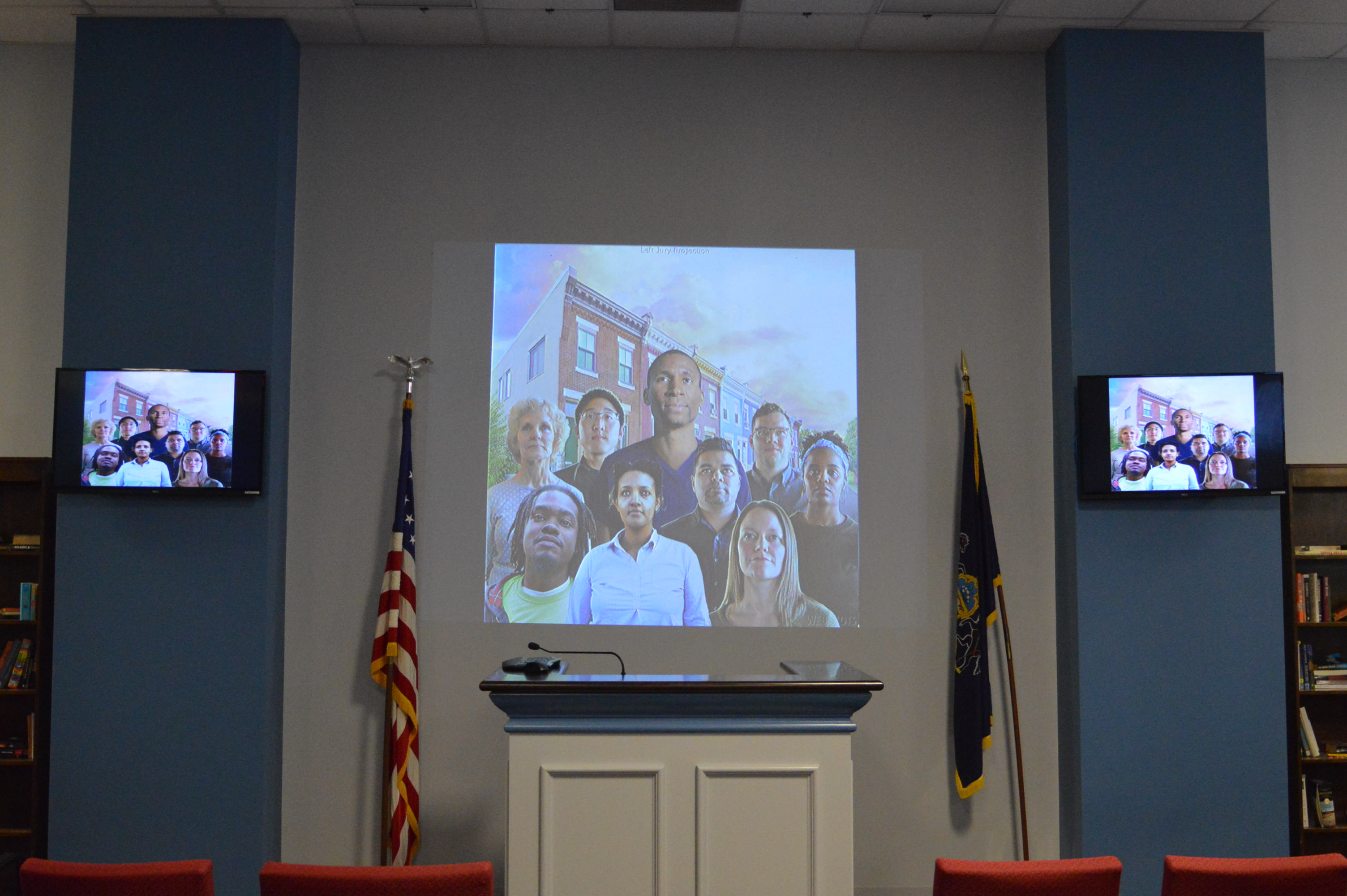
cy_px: 448
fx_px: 1346
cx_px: 674
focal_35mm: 36
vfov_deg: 36.8
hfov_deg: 53.2
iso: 3200
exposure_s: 1/30
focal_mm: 24
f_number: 4
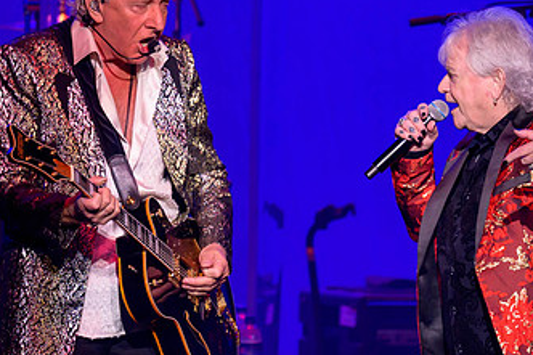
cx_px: 321
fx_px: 13969
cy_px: 252
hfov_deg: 2.2
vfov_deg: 1.5
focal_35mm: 944
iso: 800
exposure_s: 1/200
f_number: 4
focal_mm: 300
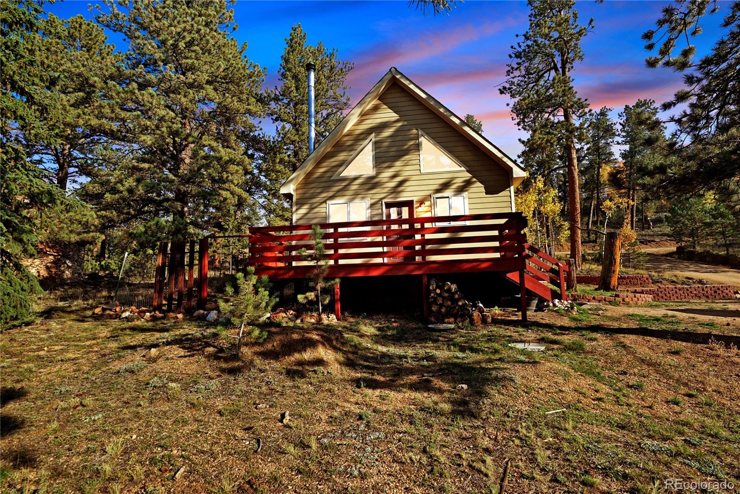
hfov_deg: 96.7
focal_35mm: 16
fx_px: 329
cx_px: 370
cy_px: 247
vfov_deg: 73.8
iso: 100
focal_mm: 16
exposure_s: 1/125
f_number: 8
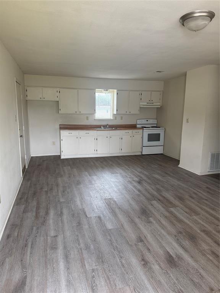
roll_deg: -0.8
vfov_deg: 71.6
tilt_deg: -8.0
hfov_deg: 56.8
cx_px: 110
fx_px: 203
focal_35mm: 24
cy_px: 146
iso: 200
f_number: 1.78
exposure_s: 1/62
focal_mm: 6.76
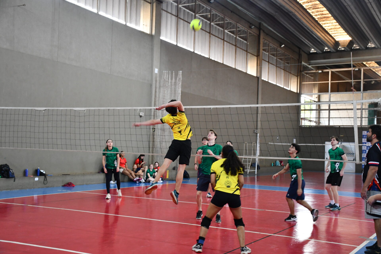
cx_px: 190
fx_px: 476
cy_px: 127
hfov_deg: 43.6
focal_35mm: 45
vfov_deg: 29.9
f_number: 4
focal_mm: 30
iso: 1800
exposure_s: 1/125
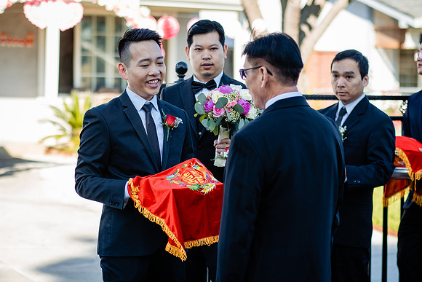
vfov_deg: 13.8
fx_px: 1165
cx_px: 201
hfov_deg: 20.5
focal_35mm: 99
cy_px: 138
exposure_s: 1/1600
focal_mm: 56
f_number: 2
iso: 250
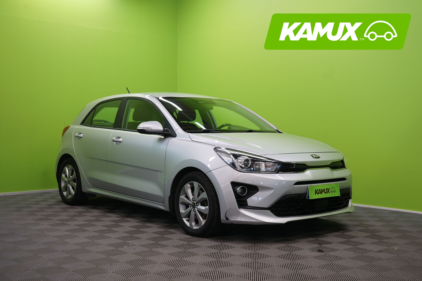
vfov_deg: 31.2
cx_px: 211
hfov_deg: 45.4
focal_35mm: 43
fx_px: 504
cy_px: 140
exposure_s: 1/30
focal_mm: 43
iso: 400
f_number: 5.6
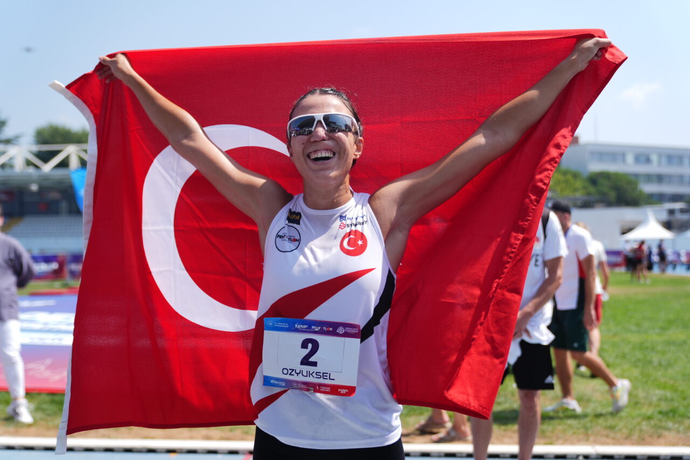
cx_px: 345
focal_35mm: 39
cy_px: 230
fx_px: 747
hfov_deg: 49.6
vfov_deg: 34.2
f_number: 2.8
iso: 200
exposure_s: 1/3200
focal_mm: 39
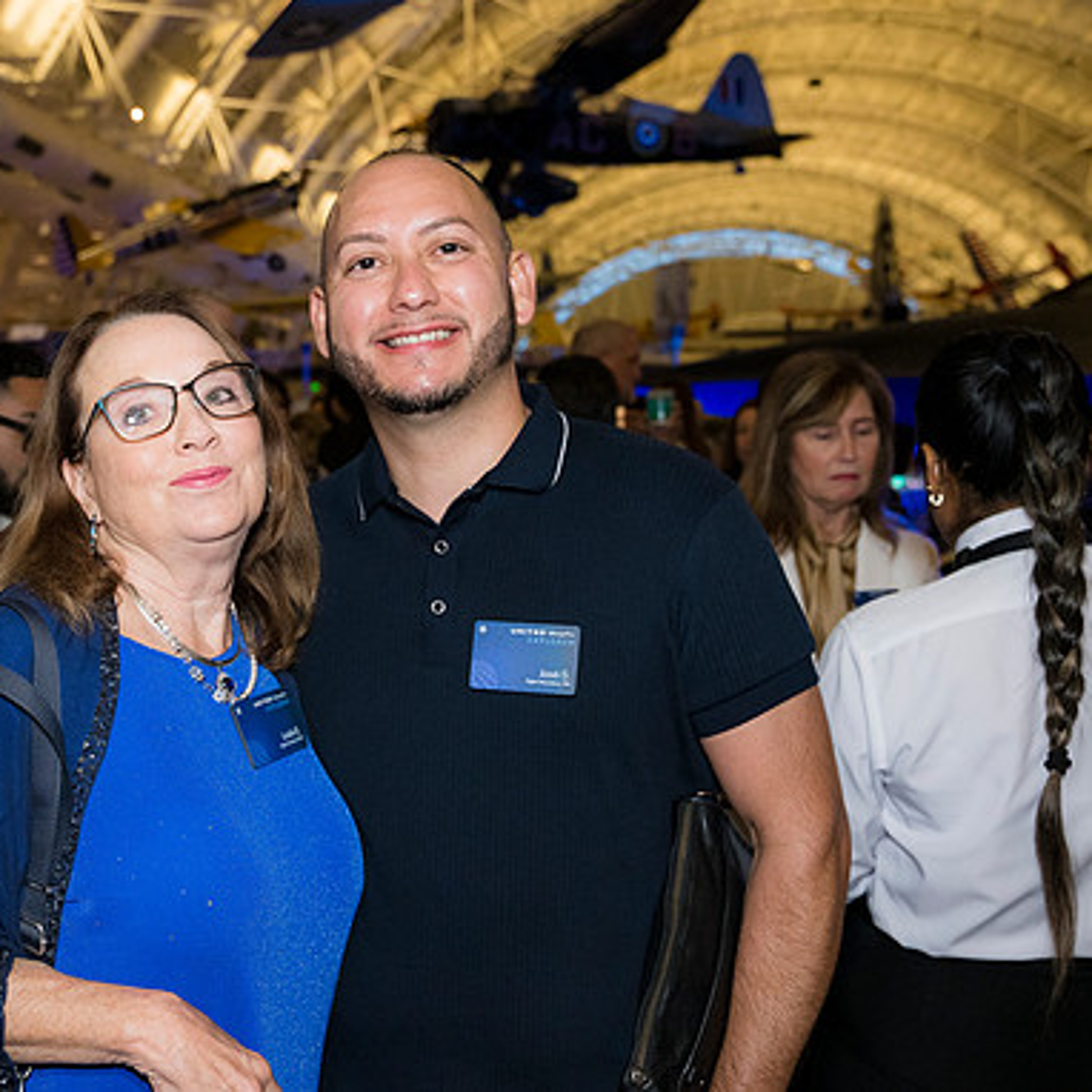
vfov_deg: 41.3
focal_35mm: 41
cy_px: 542
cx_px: 306
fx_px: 1451
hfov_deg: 40.4
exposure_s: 1/125
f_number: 4
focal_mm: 31.5
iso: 3200
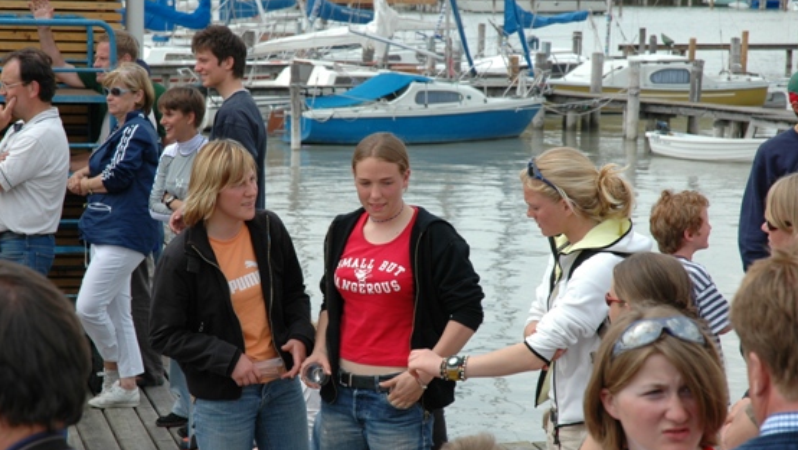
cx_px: 363
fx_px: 2688
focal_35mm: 127
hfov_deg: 16.9
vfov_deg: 9.6
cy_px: 235
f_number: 9
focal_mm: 70
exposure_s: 1/320
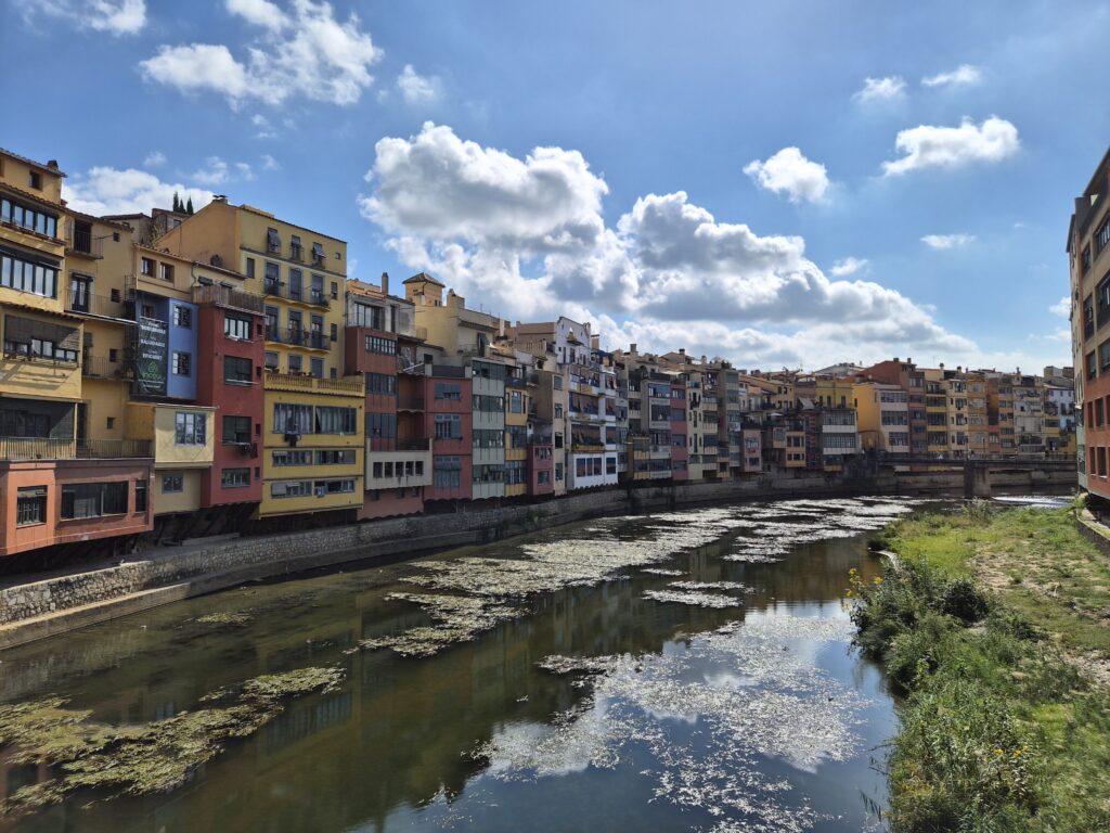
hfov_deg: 73.9
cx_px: 555
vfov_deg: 58.9
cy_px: 416
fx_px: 738
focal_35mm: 23
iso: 50
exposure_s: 1/7696
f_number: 1.8
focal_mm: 5.4
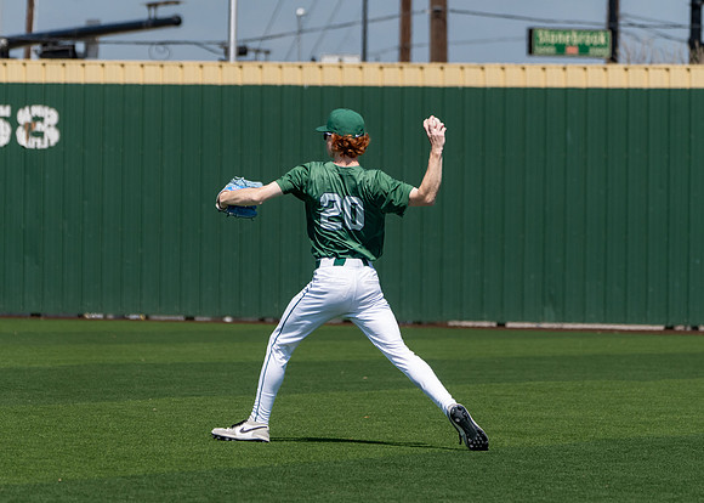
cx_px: 339
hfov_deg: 5.8
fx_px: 7002
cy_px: 232
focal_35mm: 350
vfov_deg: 4.1
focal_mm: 293
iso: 640
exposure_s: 1/2000
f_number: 8
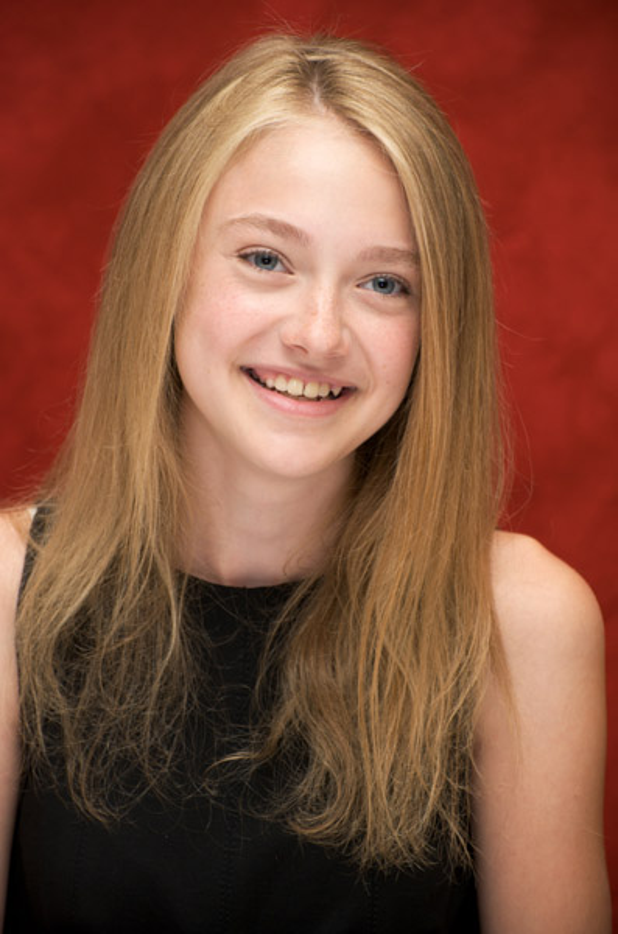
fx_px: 3753
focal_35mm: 145
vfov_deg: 14.2
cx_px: 309
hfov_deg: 9.4
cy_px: 467
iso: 500
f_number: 7.1
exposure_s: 1/60
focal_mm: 145
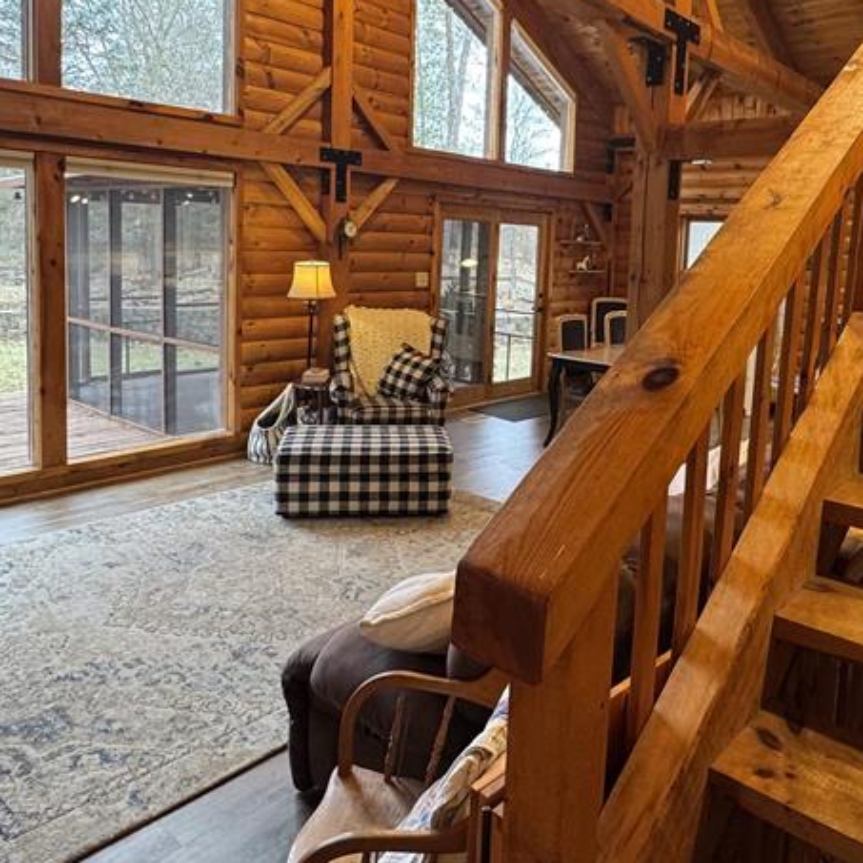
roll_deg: -2.5
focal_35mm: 28
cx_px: 514
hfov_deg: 56.9
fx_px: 790
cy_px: 316
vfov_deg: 56.5
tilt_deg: -6.1
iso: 320
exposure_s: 1/60
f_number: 2.2
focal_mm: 2.22
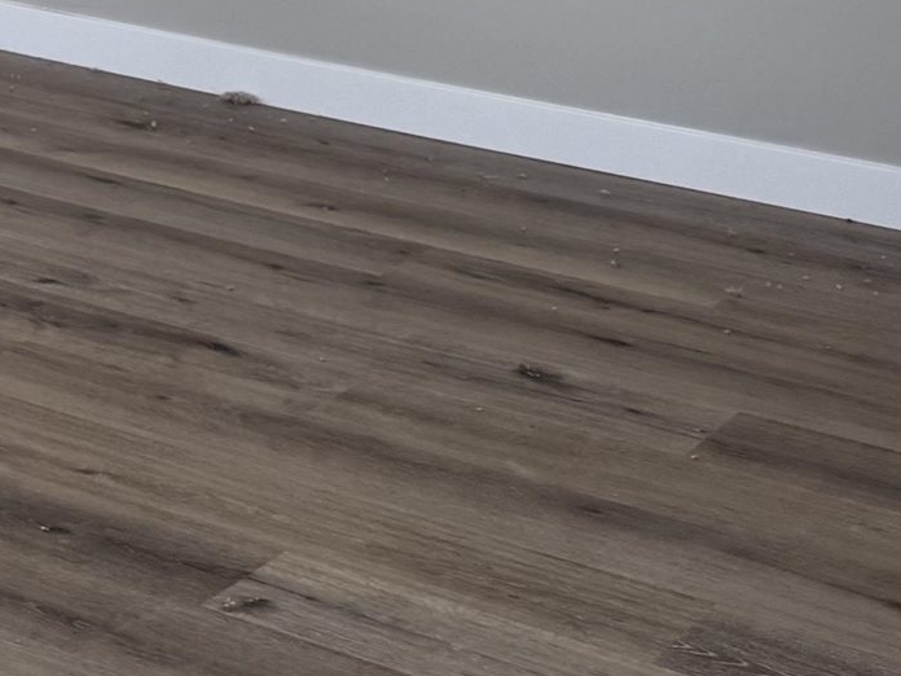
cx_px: -571
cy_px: -487
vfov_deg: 12.8
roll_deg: -0.6
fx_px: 2759
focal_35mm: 106
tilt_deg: -3.9
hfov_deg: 16.4
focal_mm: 6.76
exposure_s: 1/160
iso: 80
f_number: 1.78
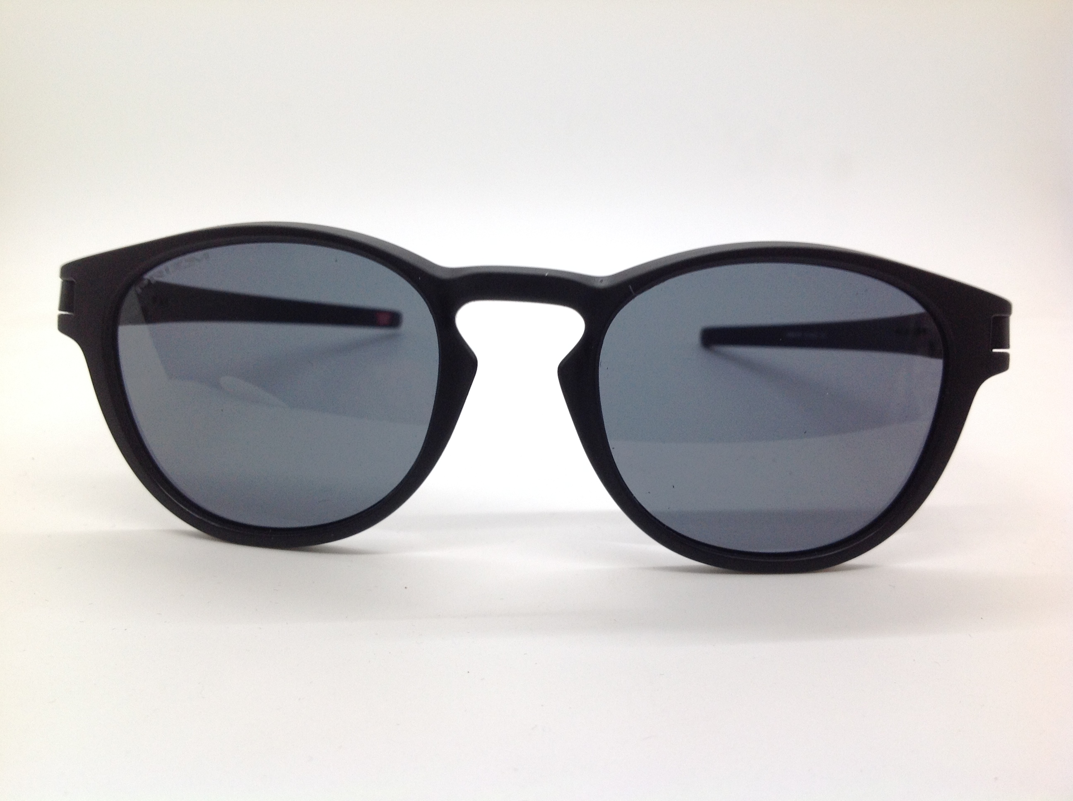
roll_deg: -1.4
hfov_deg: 52.7
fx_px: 1083
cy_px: 400
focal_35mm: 35
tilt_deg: -19.6
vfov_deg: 40.6
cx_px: 536
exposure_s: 1/100
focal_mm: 4.28
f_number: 2.4
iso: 50
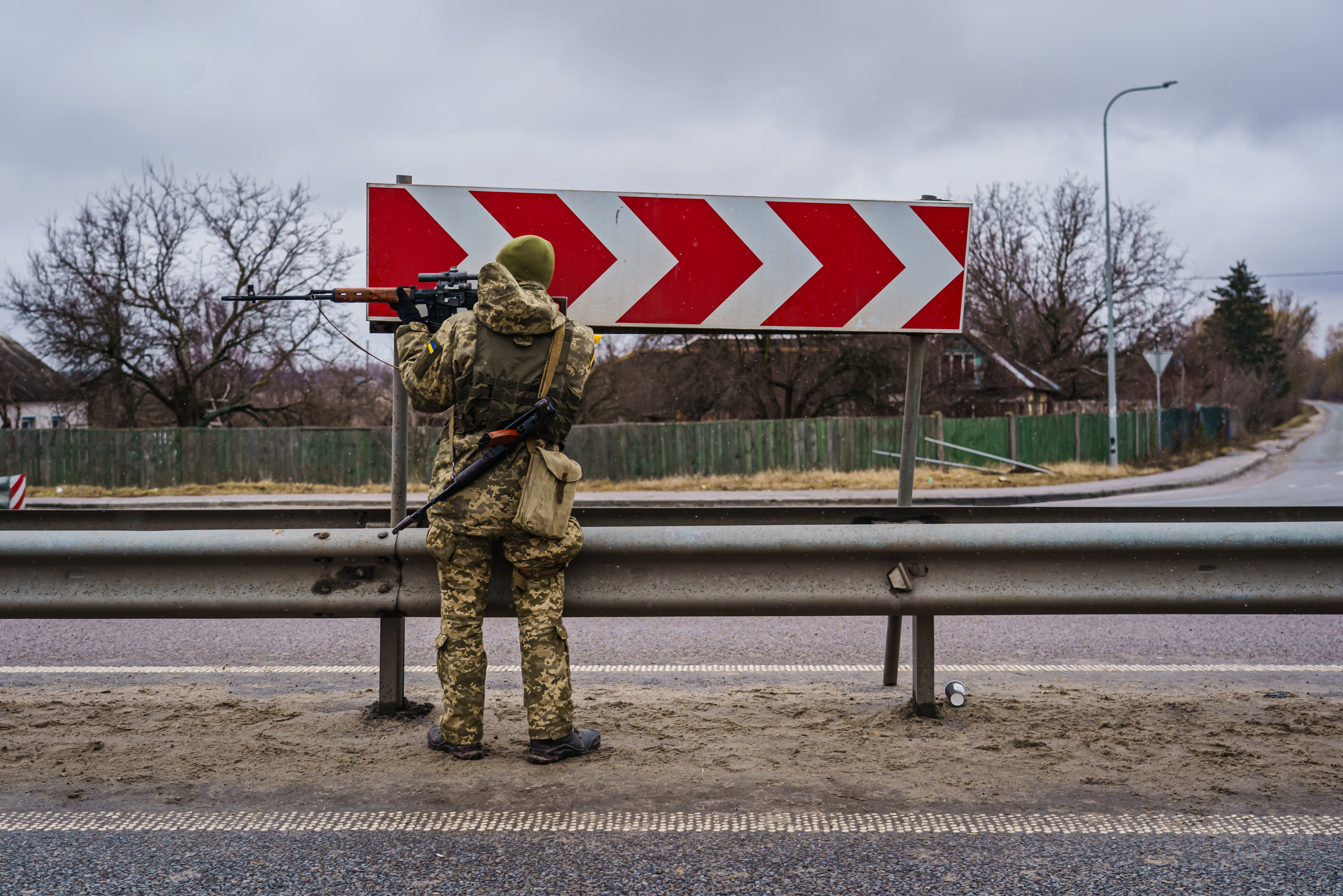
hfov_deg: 42.7
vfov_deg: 29.2
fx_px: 1716
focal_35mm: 46
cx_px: 672
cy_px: 448
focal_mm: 46
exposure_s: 1/1600
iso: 640
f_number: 4
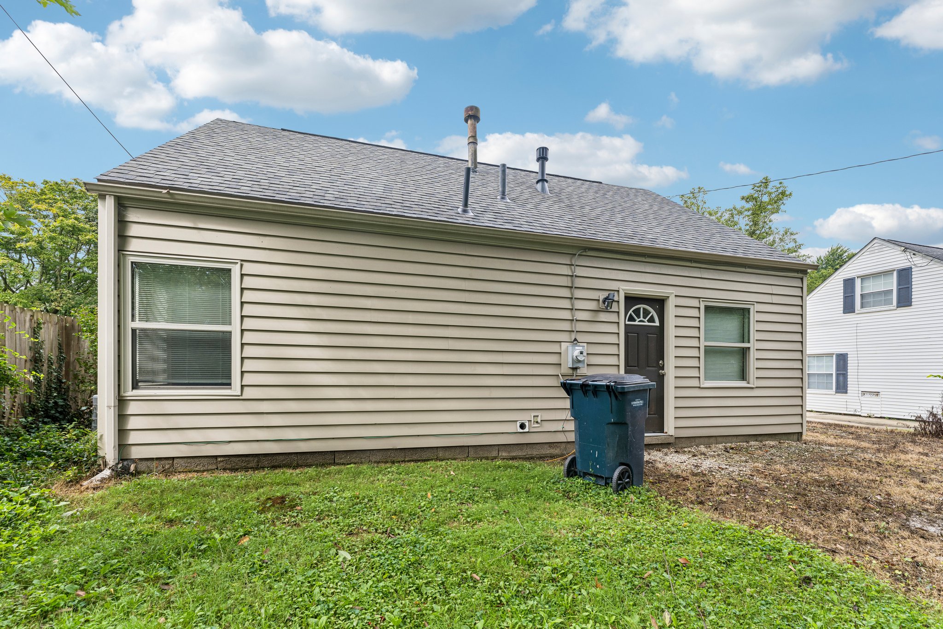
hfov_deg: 104.3
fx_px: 367
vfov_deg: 81.2
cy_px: 314
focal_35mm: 14
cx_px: 472
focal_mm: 14
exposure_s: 1/125
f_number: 8
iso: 200
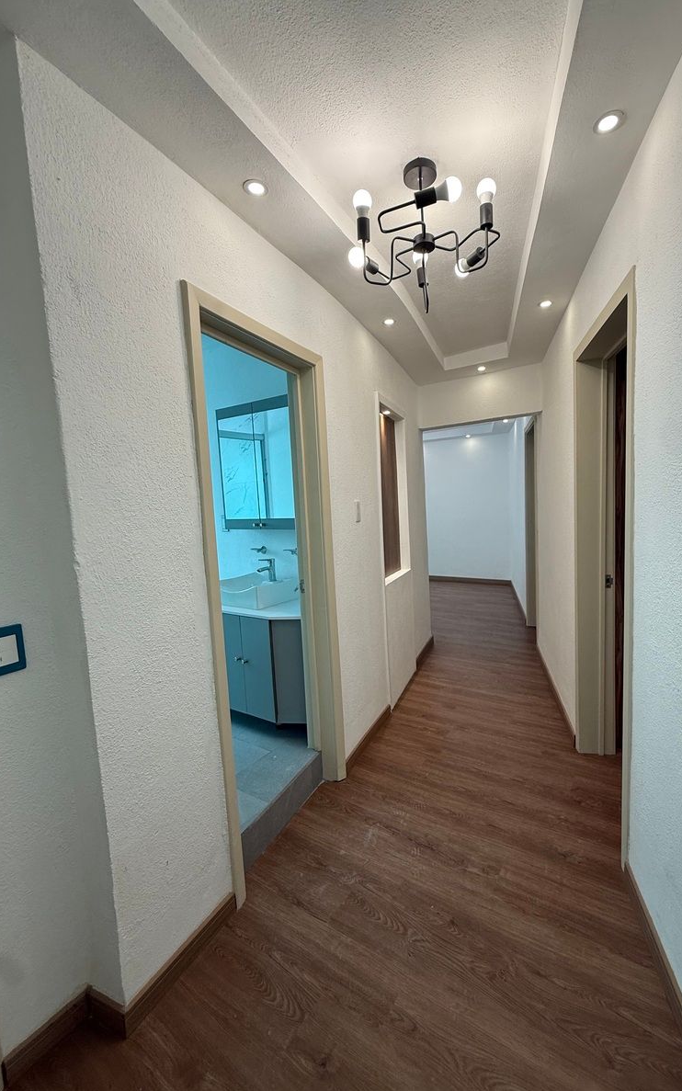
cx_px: 395
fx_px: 446
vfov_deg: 101.5
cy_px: 550
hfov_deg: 74.3
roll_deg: +1.6
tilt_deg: -5.9
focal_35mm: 15
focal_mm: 2.22
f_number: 2.2
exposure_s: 1/120
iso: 100
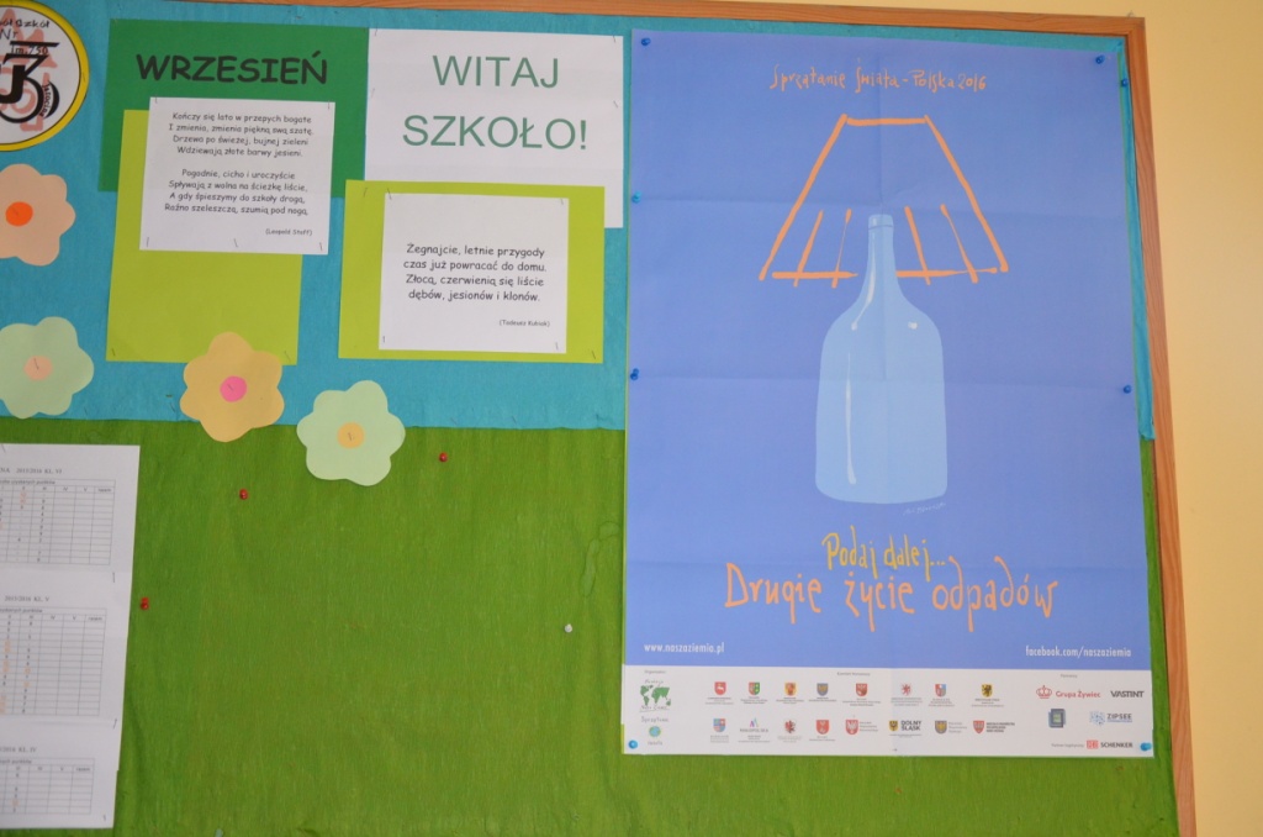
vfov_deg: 27.9
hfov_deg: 41.2
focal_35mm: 48
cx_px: 632
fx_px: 1680
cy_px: 418
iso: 1400
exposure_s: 1/60
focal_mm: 32
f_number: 4.2
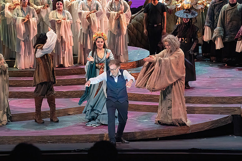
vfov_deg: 6.9
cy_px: 80
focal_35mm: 200
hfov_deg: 10.3
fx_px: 1345
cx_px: 121
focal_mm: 200
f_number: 10
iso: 20000
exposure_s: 1/1000
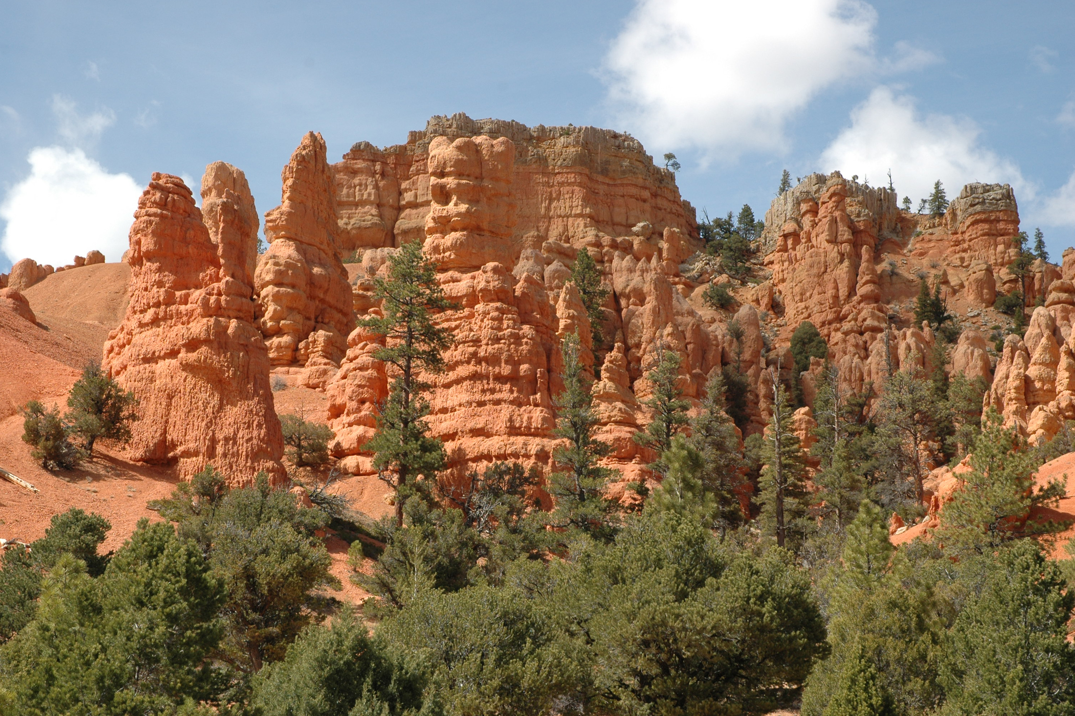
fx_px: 2150
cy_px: 358
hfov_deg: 28.1
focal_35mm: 72
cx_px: 538
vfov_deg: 18.9
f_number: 9
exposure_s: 1/320
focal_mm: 48
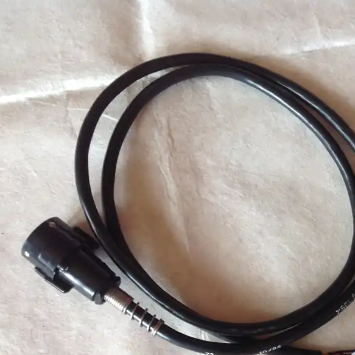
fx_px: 615
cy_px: 223
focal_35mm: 53
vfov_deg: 32.0
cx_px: 249
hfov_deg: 31.8
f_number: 2.4
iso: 64
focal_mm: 4.28
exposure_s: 1/15
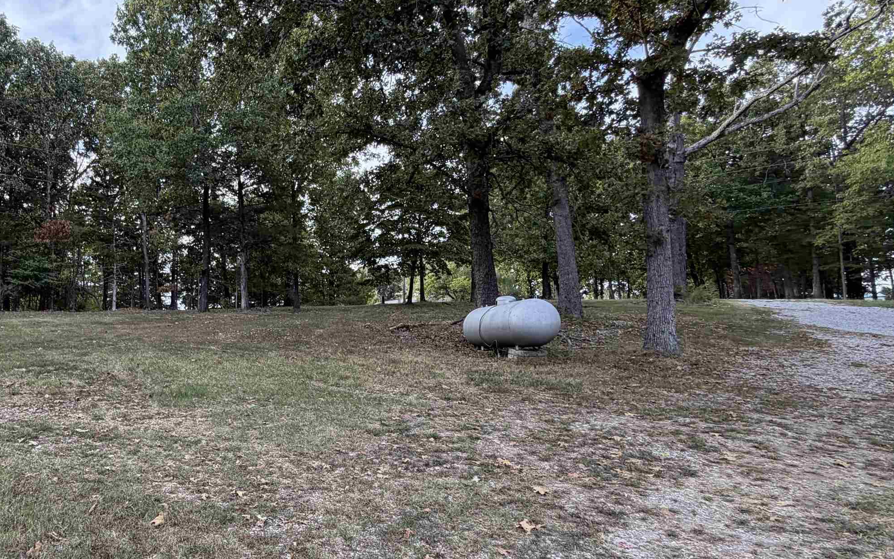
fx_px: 560
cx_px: 250
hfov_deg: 73.0
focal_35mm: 23
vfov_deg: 52.7
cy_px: 328
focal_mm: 2.22
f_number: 2.2
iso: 50
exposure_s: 1/189
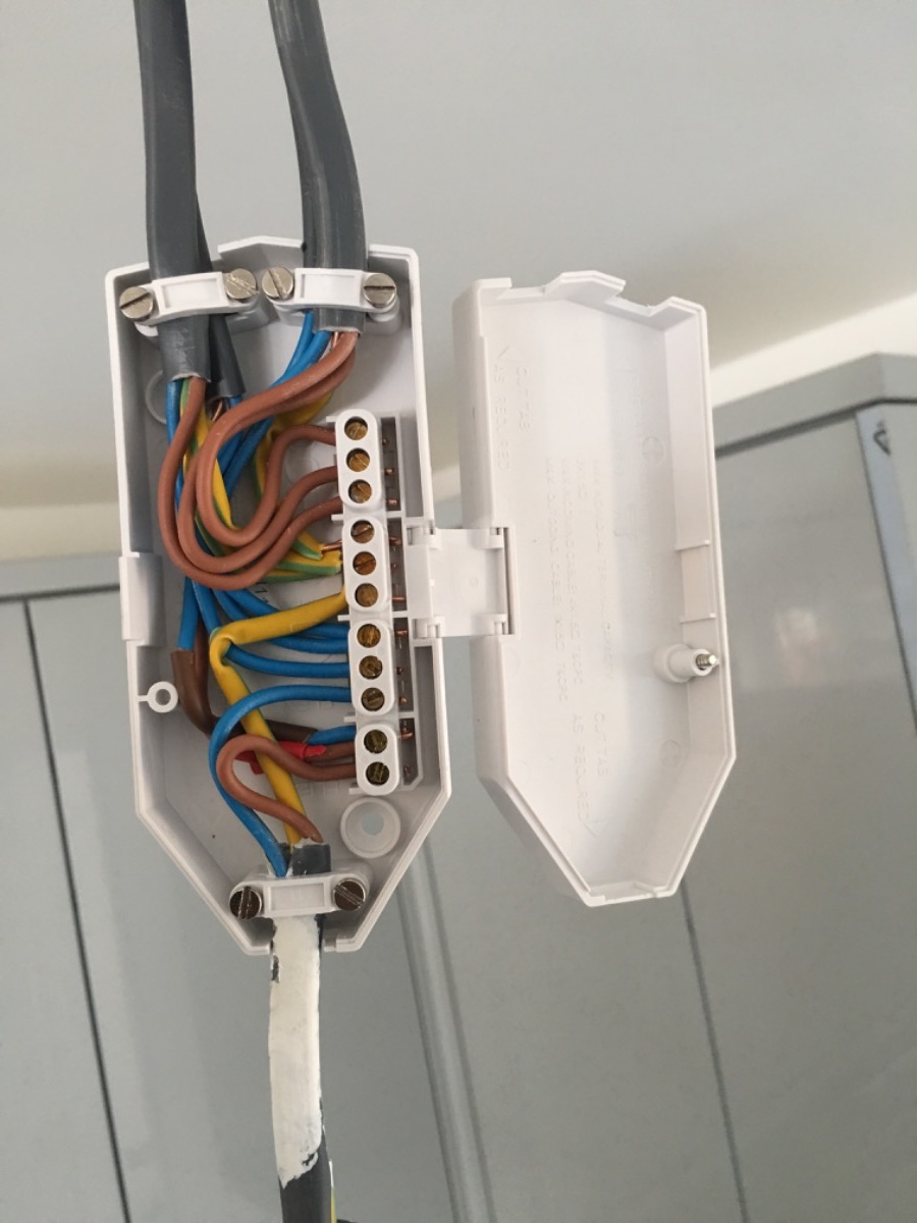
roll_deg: +10.1
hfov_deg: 48.2
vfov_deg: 61.7
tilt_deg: +2.9
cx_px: 458
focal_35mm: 29
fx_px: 1024
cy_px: 612
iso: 64
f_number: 2.2
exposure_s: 1/17
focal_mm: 4.15
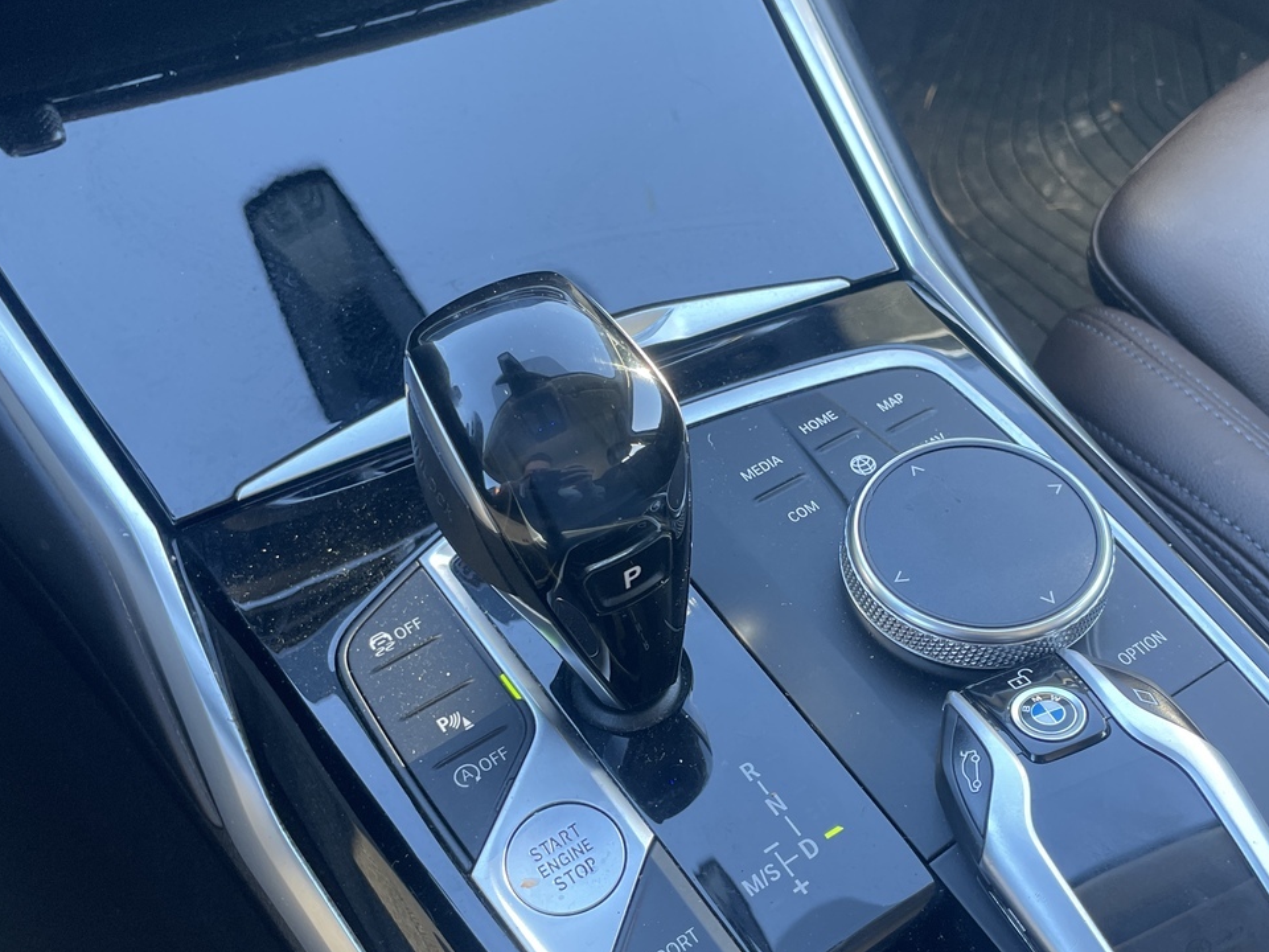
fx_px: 1430
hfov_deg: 47.7
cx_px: 727
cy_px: 521
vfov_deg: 36.8
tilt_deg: -52.9
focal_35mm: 39
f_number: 1.6
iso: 125
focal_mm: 4.2
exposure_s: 1/100
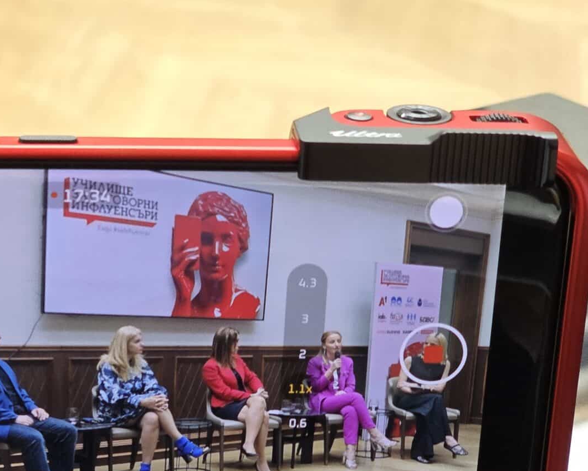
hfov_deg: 14.7
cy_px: 256
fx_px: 2263
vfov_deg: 11.9
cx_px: 92
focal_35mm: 130
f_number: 2.4
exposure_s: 1/120
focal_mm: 7.9
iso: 125
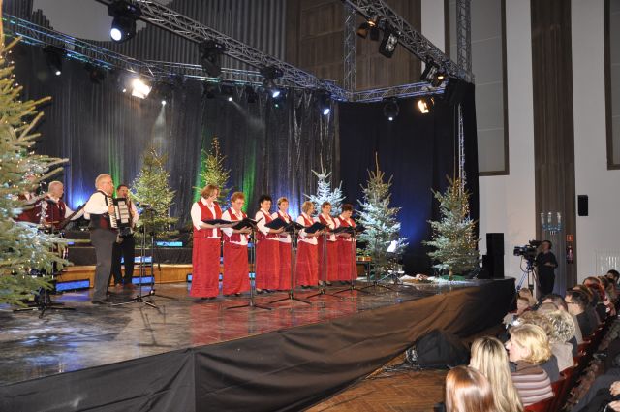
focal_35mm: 32
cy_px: 206
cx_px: 310
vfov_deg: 41.6
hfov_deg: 59.6
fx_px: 542
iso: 640
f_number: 3.8
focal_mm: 21
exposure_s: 1/60
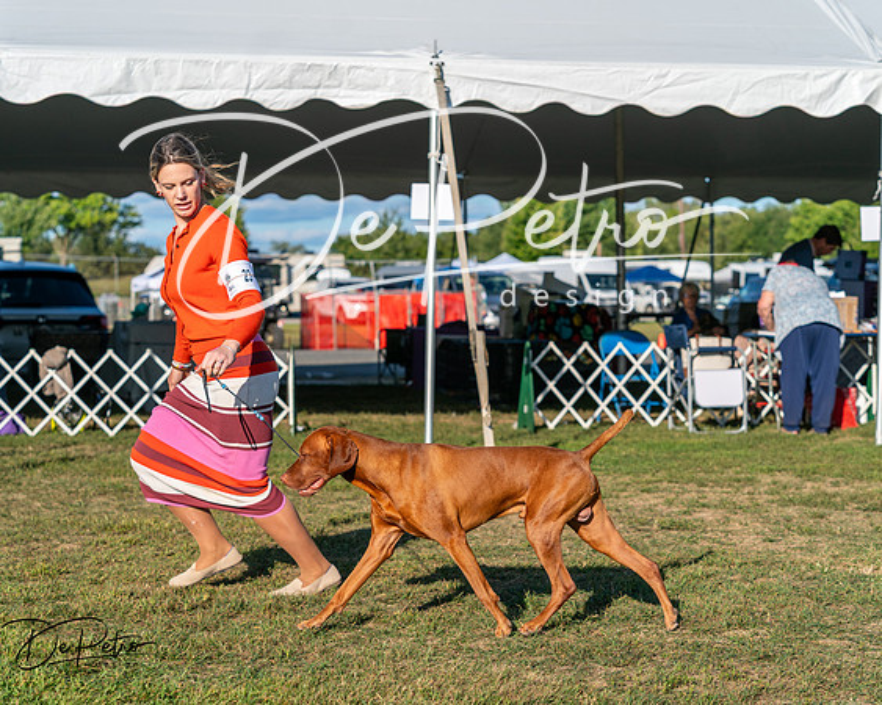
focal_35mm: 81
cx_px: 441
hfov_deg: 23.5
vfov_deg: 18.9
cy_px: 352
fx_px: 2116
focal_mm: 72
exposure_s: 1/1250
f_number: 4.5
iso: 100
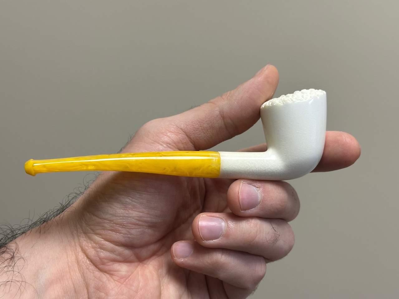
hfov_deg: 39.7
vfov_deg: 30.3
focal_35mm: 48
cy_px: 150
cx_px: 200
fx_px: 553
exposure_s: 1/100
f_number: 1.78
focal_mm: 6.86
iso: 64
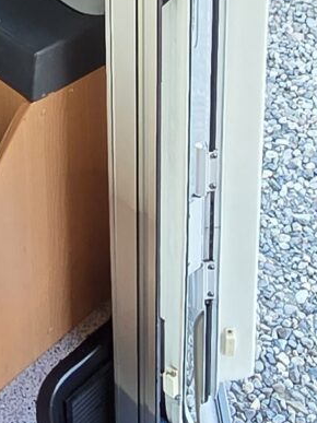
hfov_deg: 16.1
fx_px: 1051
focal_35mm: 86
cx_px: -110
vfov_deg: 19.6
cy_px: -226
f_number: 2.2
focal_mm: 2.2
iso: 50
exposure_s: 1/101
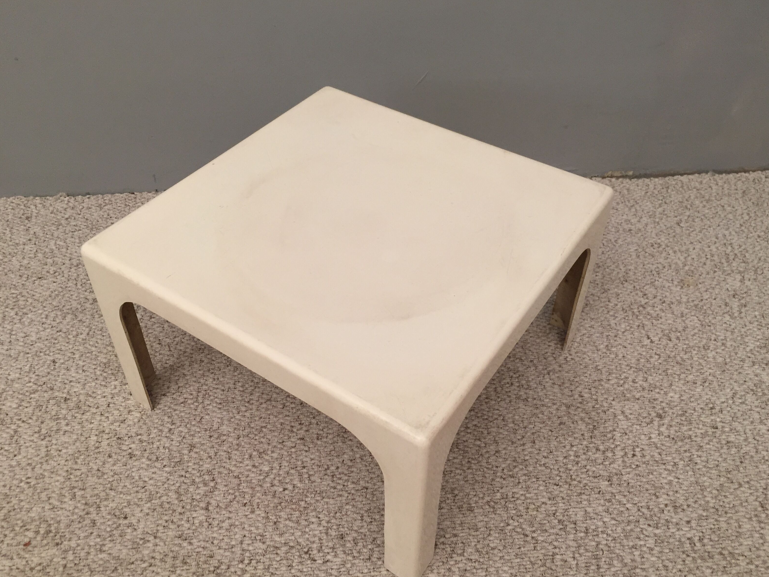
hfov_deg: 60.0
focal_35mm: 30
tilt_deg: -45.7
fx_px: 666
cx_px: 380
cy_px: 289
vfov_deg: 46.8
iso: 125
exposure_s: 1/33
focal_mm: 4.15
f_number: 2.2
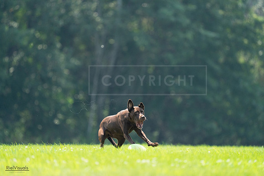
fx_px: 3880
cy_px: 88
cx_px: 132
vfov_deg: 2.6
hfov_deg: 3.9
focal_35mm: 529
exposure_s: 1/4000
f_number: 6.3
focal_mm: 529
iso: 4000
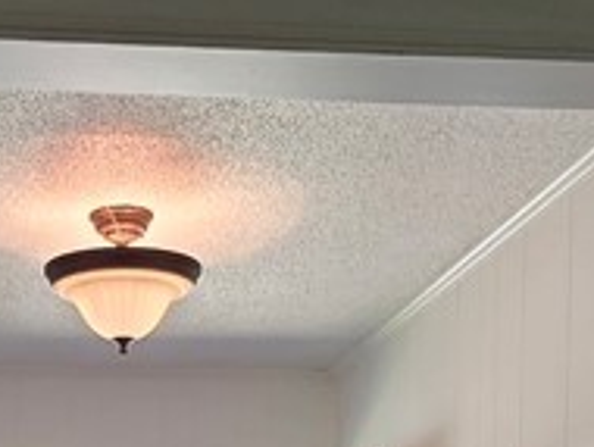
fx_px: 1203
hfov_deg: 27.4
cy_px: 819
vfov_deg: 17.1
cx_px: 153
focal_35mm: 70
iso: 200
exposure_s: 1/120
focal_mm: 2.2
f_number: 1.9
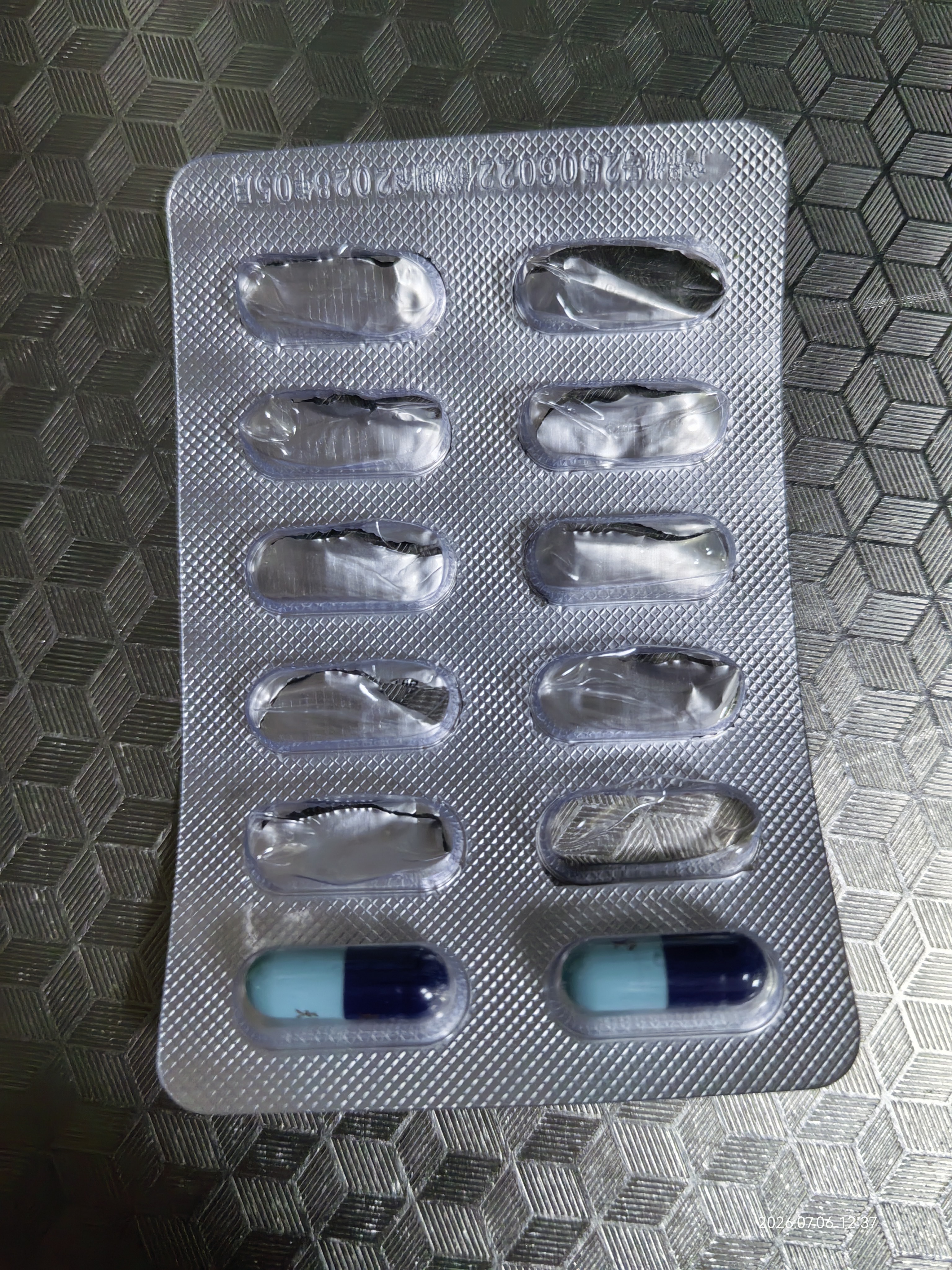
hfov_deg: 51.4
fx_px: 990
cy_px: 635
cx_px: 476
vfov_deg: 65.3
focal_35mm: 27
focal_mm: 5.52
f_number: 1.9
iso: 400
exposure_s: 1/100
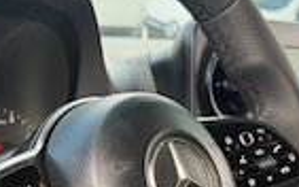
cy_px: 210
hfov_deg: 28.3
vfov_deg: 17.4
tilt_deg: -19.5
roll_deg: -8.9
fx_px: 586
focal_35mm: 72
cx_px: 85
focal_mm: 6.76
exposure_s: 1/196
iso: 100
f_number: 1.78
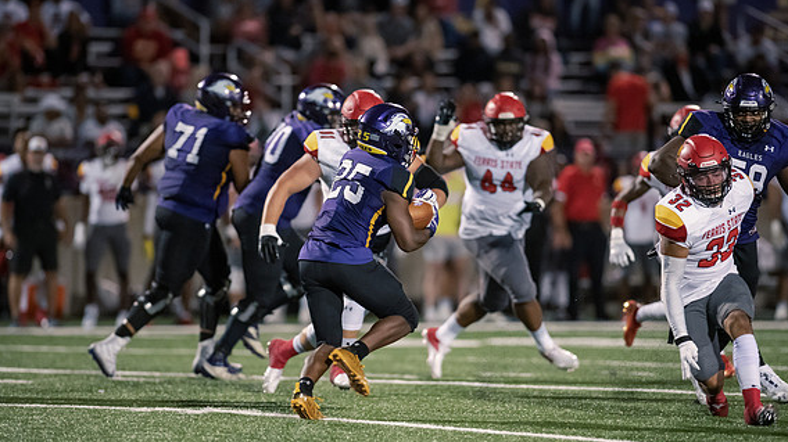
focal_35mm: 321
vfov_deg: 3.8
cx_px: 390
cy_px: 240
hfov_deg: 6.7
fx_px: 6705
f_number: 2.8
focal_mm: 300
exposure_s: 1/640
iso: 6400
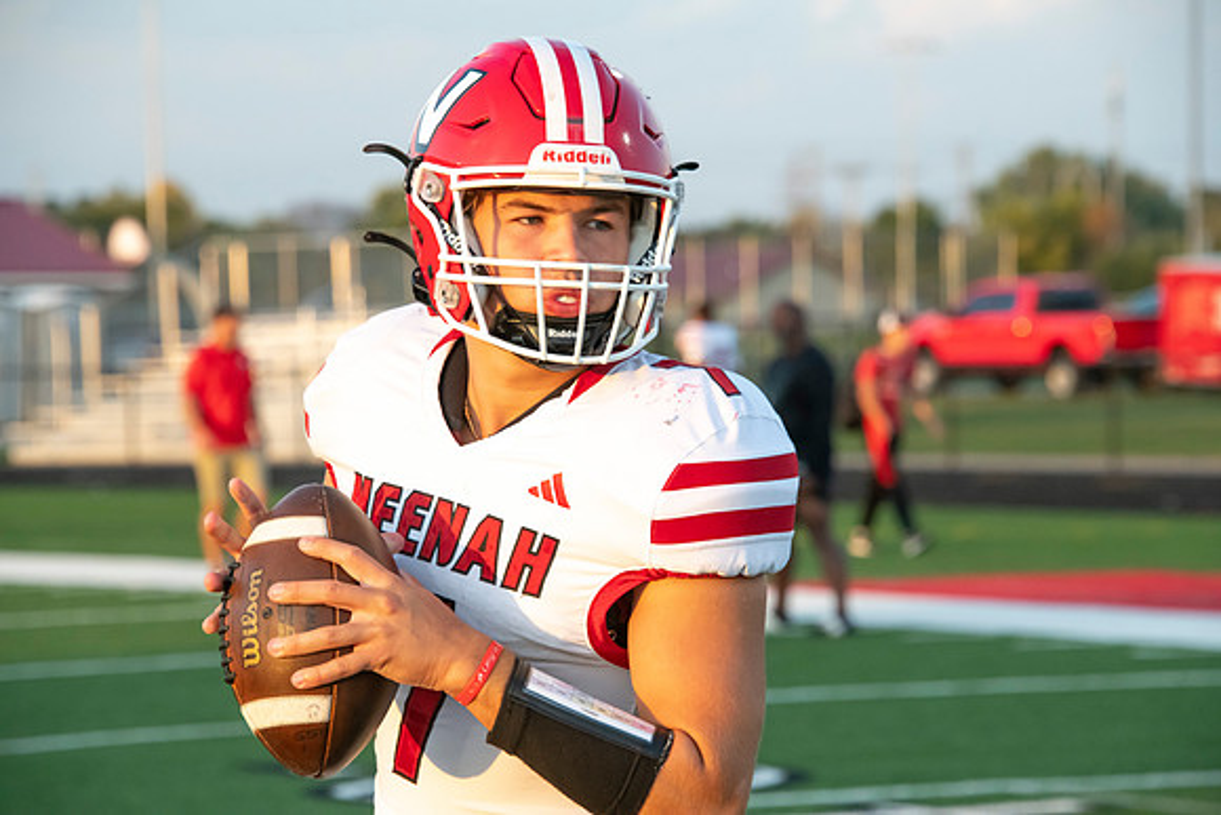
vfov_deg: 7.2
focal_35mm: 190
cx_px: 610
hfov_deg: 10.8
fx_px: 6445
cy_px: 408
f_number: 8
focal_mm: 190
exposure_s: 1/1000
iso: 2000
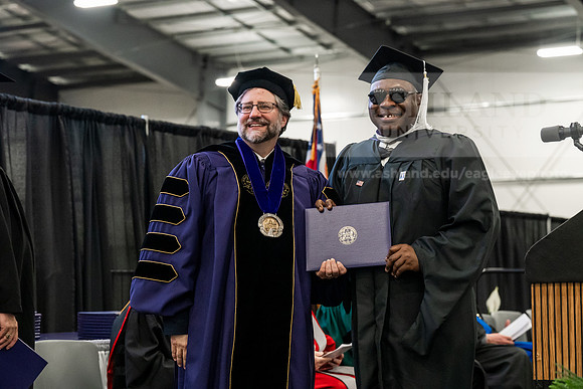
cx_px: 292
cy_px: 194
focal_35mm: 86
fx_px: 1393
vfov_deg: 15.9
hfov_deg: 23.6
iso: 6400
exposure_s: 1/250
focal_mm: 86
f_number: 5
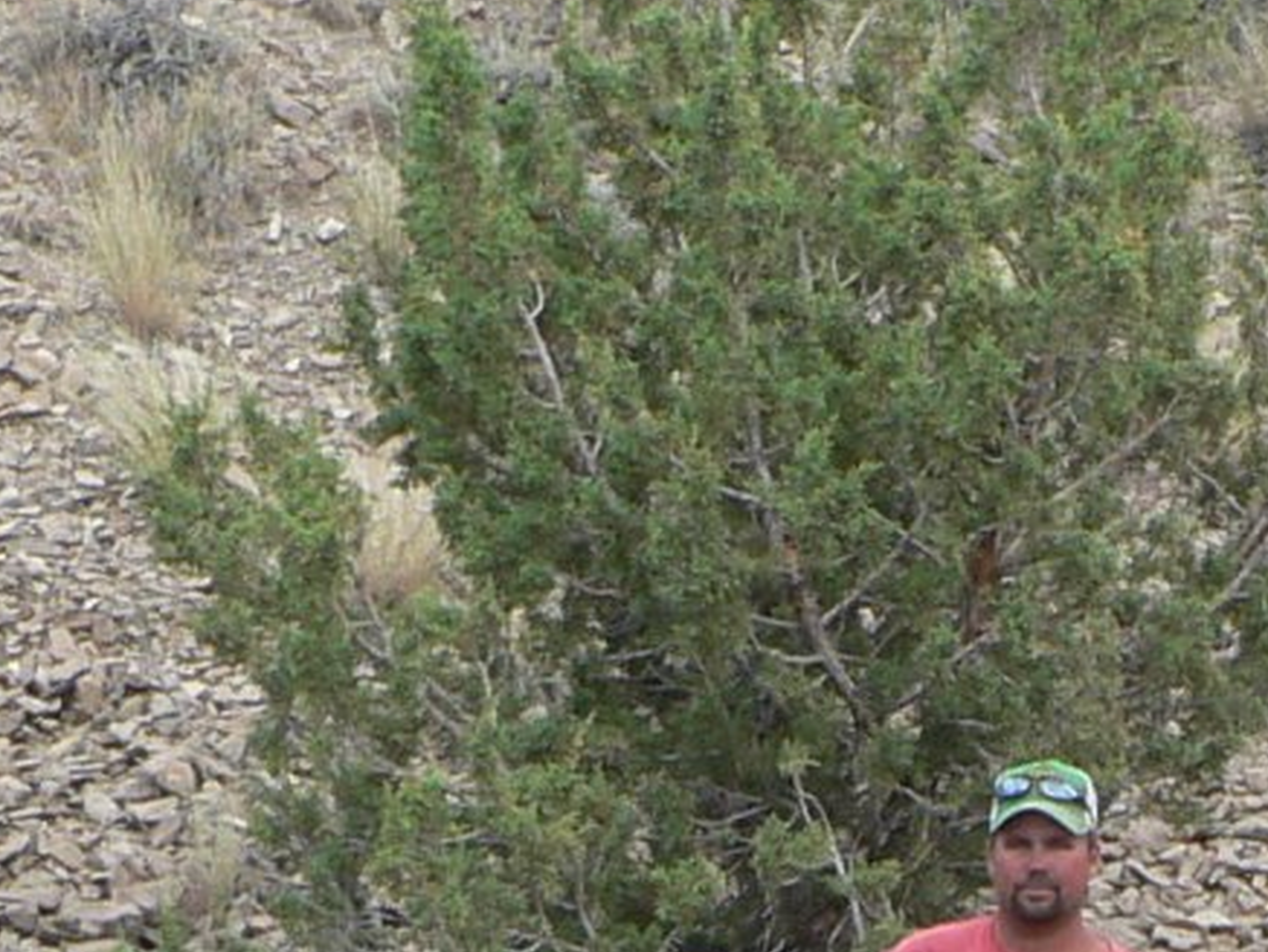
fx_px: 8720
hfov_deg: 8.2
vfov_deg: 6.1
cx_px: 1703
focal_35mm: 238
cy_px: 1602
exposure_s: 1/125
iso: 80
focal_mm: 10.9
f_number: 4
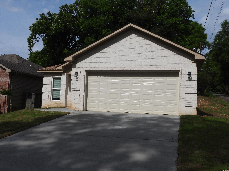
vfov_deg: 40.7
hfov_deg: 52.6
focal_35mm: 35
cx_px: 114
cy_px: 86
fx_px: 232
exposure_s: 1/1600
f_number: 5
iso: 100
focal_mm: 6.2
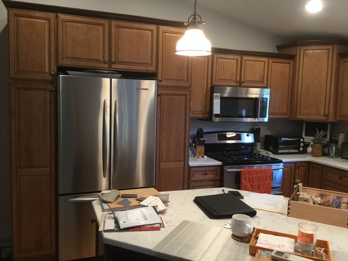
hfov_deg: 58.4
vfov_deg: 45.4
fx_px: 312
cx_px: 174
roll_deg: -3.0
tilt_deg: -3.6
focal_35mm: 31
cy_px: 130
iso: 100
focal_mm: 3.3
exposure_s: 1/30
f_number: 2.4
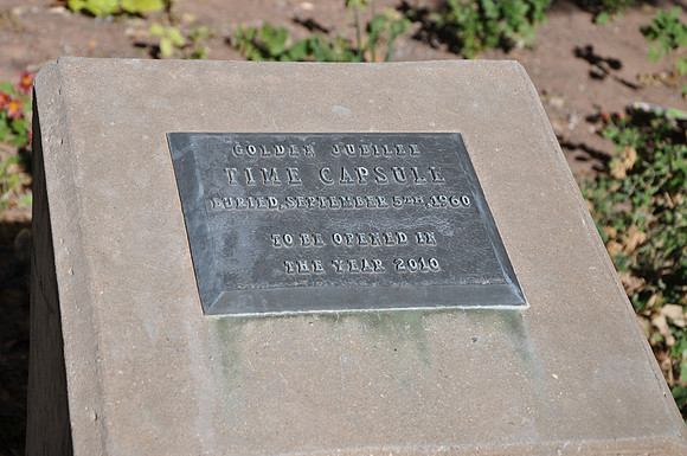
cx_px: 344
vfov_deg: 15.7
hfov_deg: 23.4
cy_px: 228
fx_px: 1658
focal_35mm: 87
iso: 200
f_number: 8
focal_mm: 58
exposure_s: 1/250
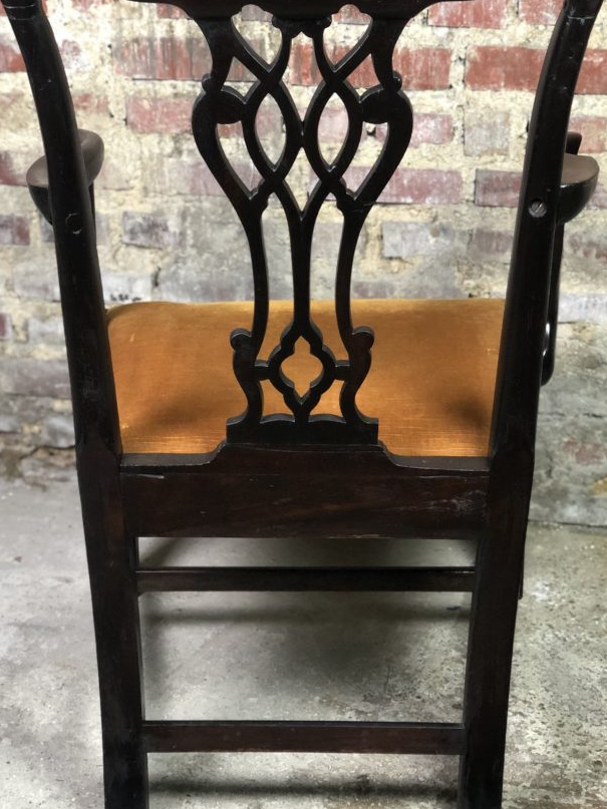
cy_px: 395
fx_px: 1544
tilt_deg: -23.6
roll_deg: +0.9
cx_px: 306
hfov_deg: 22.2
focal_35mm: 66
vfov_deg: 29.4
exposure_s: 1/25
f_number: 2.4
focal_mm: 6
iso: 125
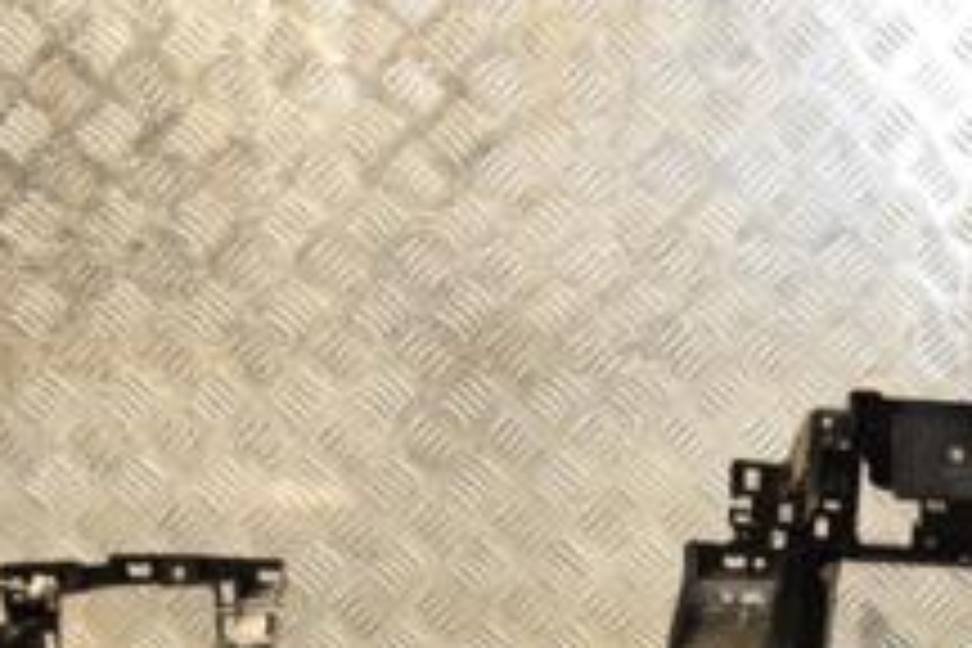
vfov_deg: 15.5
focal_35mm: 87
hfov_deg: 22.0
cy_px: 526
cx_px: 1080
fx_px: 2359
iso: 800
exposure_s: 1/100
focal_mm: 21
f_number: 5
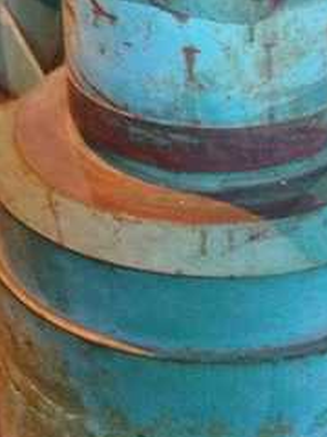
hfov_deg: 16.7
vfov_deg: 21.8
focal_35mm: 88
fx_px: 1109
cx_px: 232
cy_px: 48
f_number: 2.4
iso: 400
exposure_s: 1/17
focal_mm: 4.28
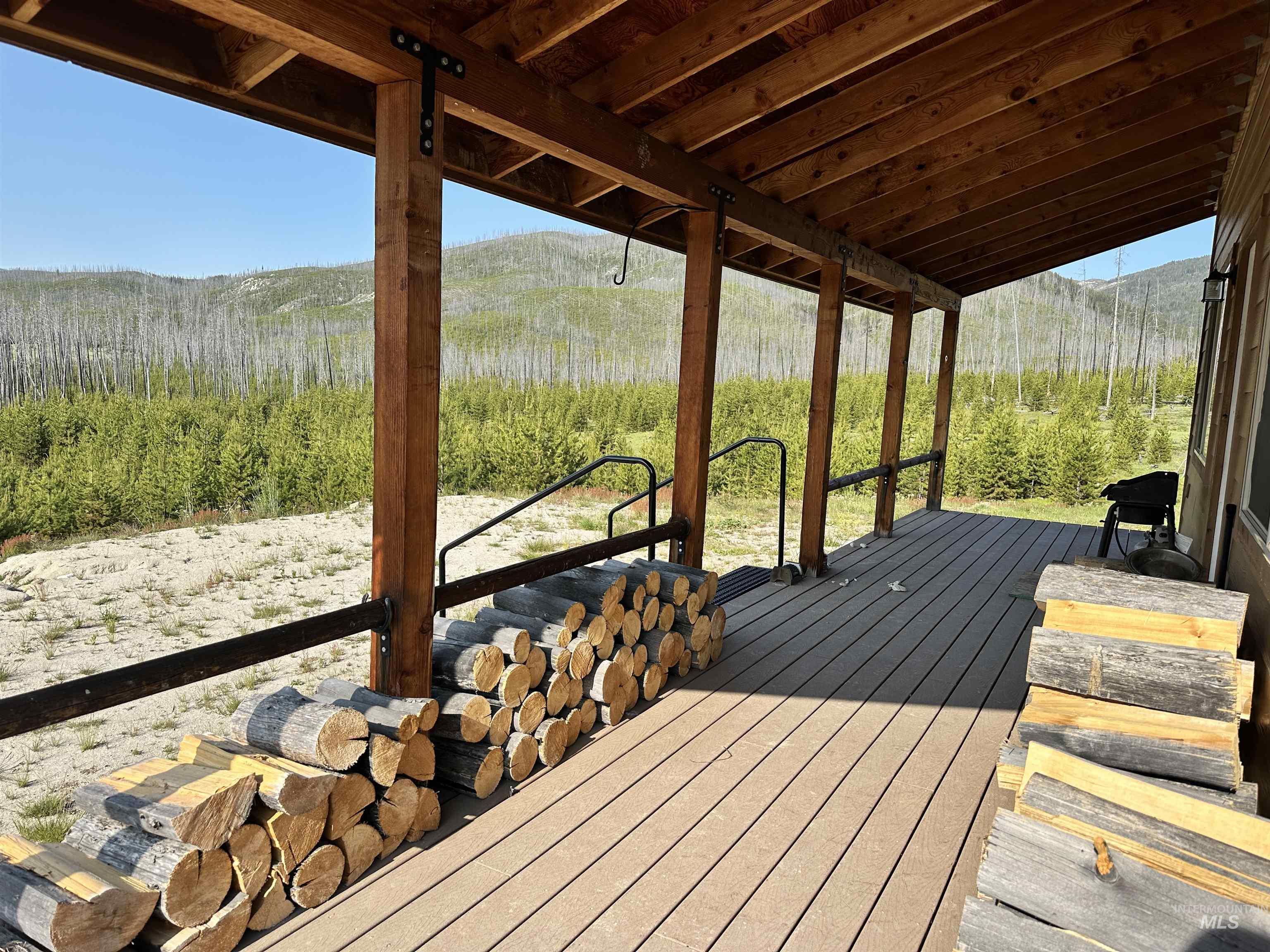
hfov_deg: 71.6
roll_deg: -2.9
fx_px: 881
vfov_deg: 56.8
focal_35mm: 24
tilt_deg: -7.2
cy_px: 476
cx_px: 635
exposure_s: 1/2967
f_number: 1.78
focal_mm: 6.86
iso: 80
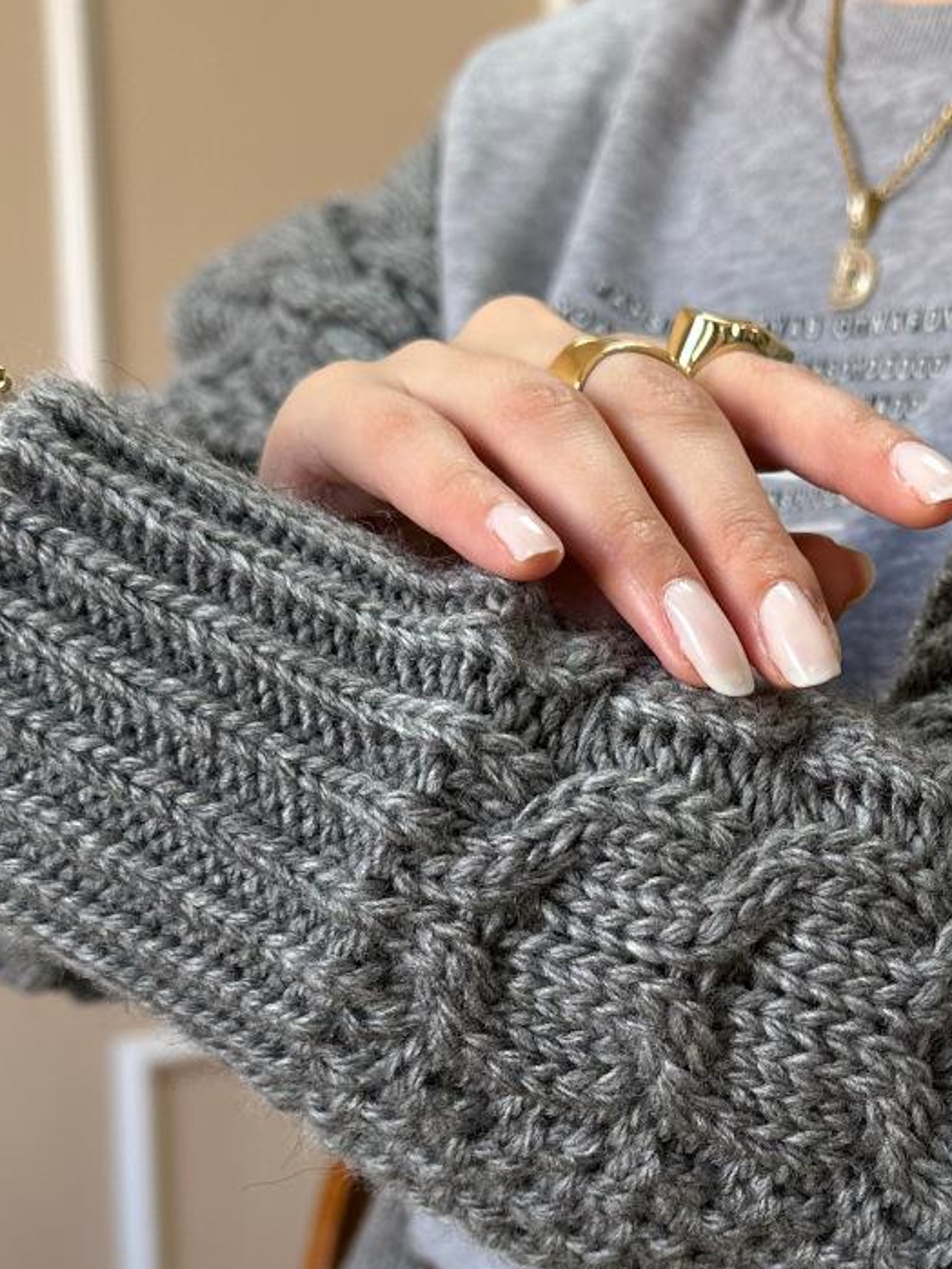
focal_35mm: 55
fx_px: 2016
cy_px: 989
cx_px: 834
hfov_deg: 25.8
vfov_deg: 34.0
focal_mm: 6.86
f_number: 1.78
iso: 80
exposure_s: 1/121
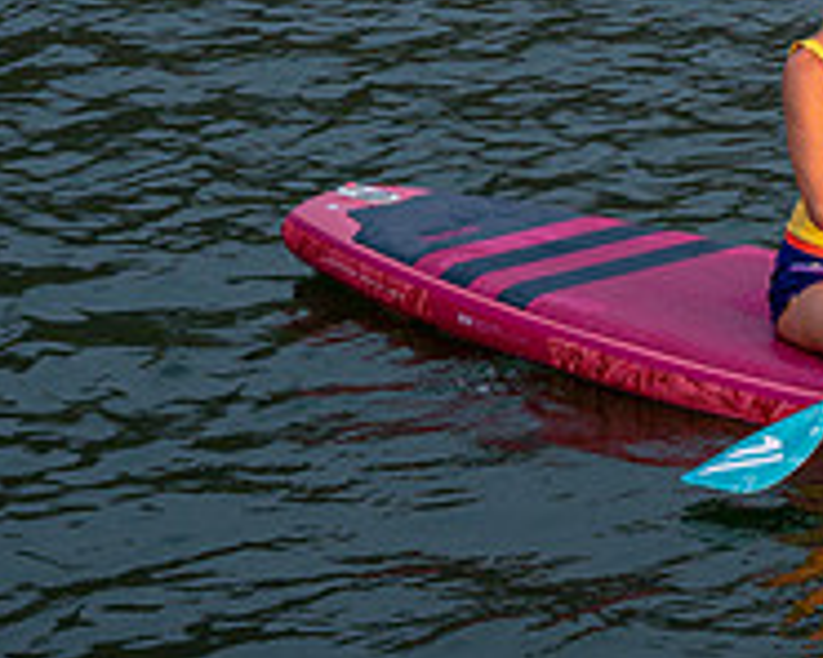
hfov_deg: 9.3
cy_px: 9
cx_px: 956
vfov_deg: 7.5
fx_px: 5018
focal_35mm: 206
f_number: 8
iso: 640
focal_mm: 70
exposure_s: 1/125
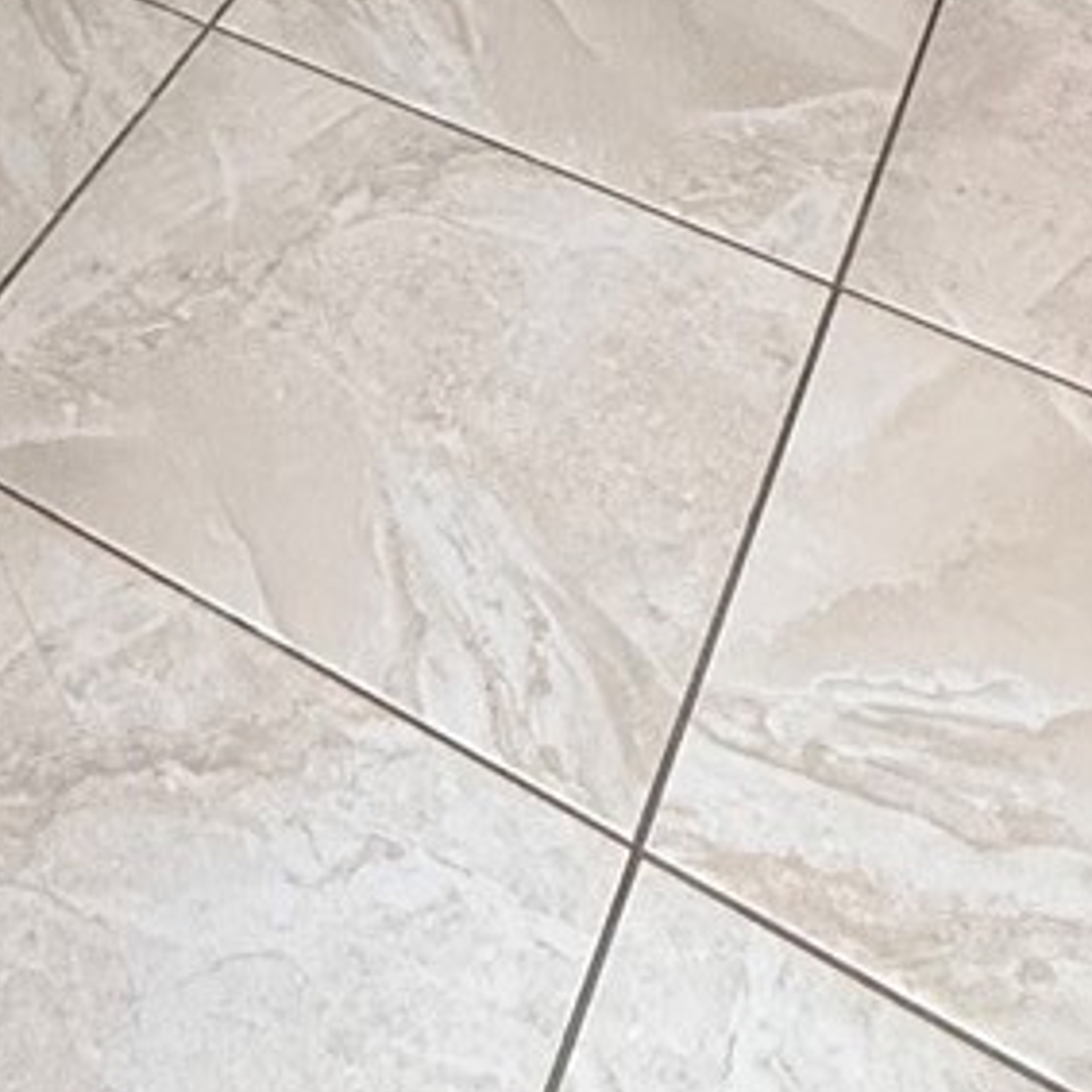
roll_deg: +0.0
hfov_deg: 22.7
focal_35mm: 70
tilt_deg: -1.3
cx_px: -212
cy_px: -1478
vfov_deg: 15.2
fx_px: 2498
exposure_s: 1/60
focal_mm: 2.22
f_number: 2.2
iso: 200
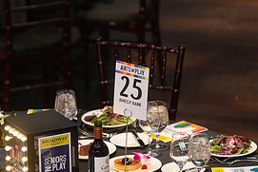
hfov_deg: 5.5
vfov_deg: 3.7
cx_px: 59
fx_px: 2682
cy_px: 147
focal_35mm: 374
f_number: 2.8
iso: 2000
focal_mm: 175
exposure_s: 1/60
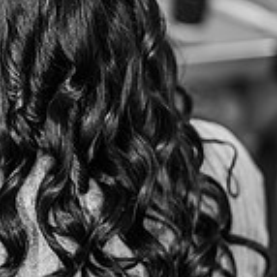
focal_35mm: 134
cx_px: 27
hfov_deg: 12.9
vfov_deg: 13.0
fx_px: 1213
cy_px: 74
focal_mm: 50
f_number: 1.8
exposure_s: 1/250
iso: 1250
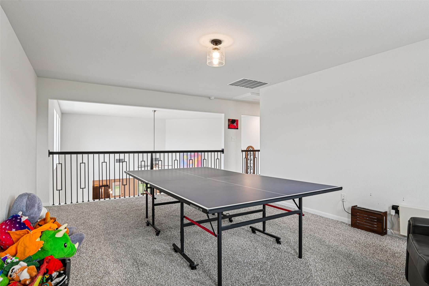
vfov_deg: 64.6
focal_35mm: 19
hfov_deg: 86.9
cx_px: 214
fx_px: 226
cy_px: 143
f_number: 8
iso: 400
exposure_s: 1/15
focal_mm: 19
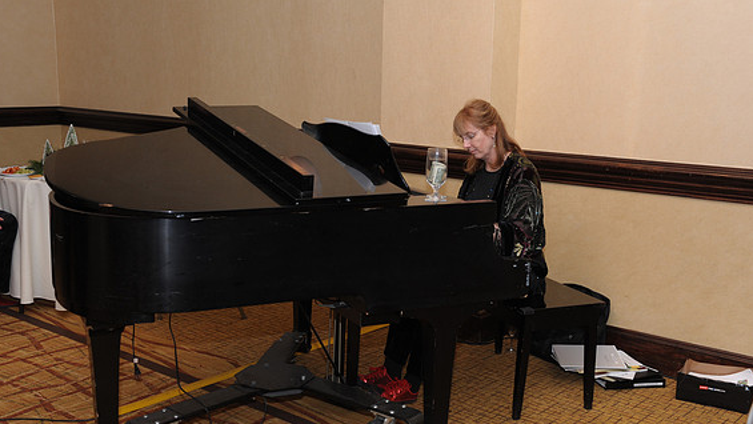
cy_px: 224
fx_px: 859
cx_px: 368
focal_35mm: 43
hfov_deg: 47.3
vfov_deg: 27.7
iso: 800
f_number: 5.6
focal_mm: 40
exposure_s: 1/50
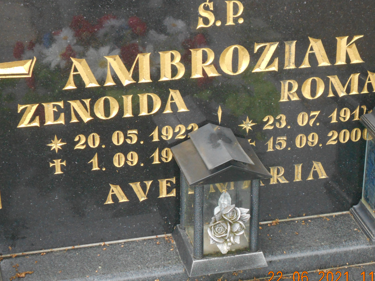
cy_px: 145
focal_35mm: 90
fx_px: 975
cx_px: 195
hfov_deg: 21.8
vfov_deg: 16.4
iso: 400
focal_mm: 13.5
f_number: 5.8
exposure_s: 1/60
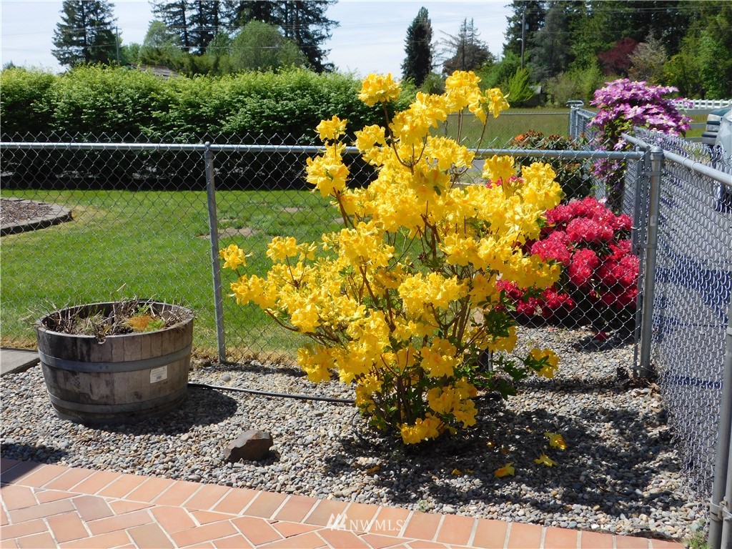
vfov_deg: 36.0
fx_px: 846
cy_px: 274
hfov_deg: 46.8
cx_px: 366
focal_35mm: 40
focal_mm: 7.1
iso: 125
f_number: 3.6
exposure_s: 1/1250
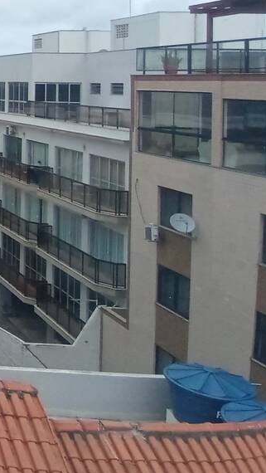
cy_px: 89
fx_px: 965
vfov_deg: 26.9
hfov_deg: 13.3
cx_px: -282
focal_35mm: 77
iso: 50
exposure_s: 1/803
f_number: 2.2
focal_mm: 1.66
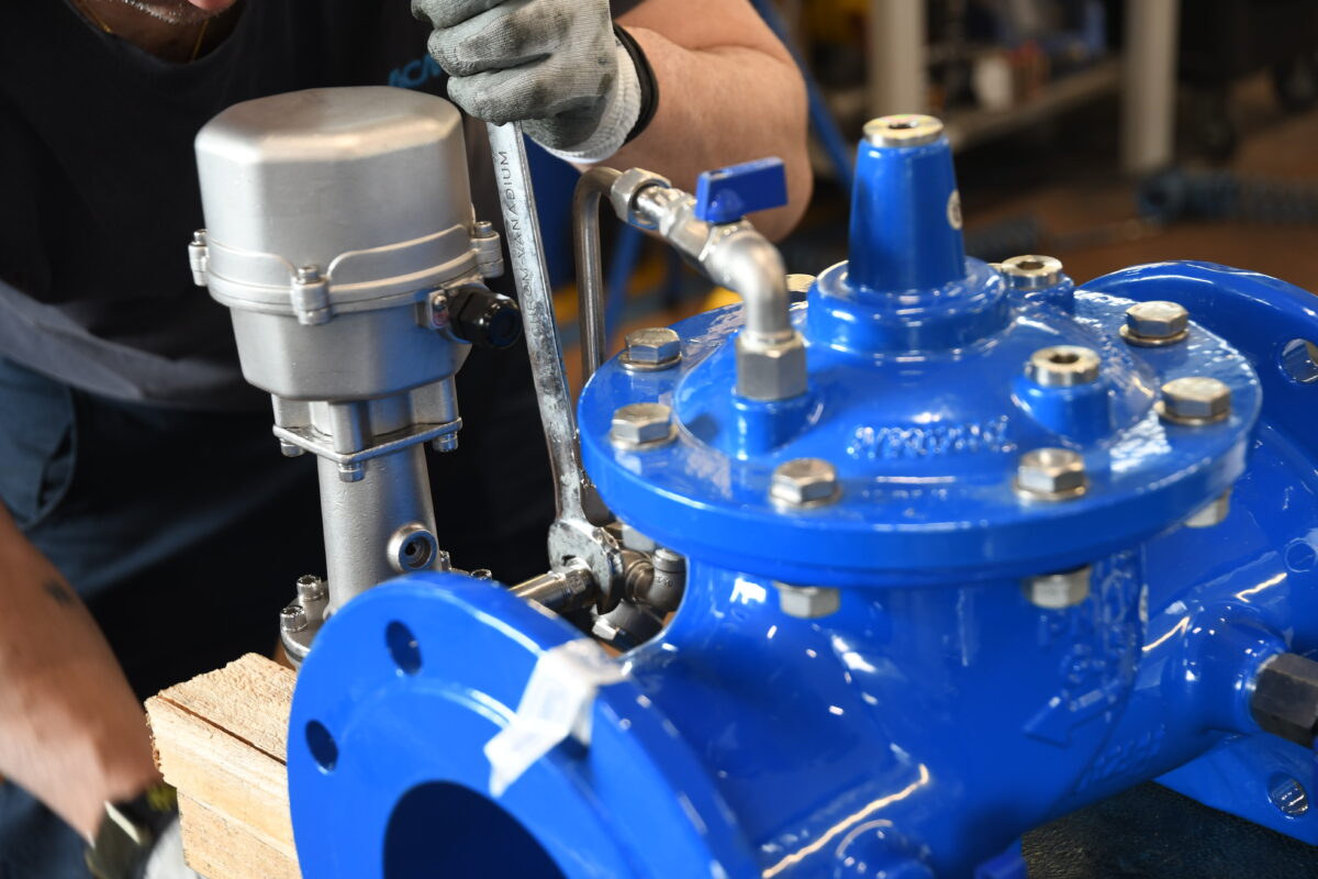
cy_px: 440
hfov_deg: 31.9
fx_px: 2306
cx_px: 659
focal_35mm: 63
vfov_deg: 21.6
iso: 400
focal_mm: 42
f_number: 3.5
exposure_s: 1/30
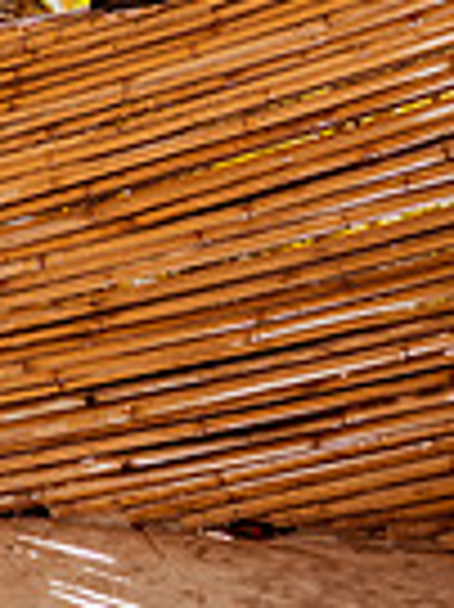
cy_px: -207
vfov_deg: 16.5
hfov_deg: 12.8
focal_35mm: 112
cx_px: -121
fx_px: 1962
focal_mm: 35
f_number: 1.8
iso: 125
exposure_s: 1/2000
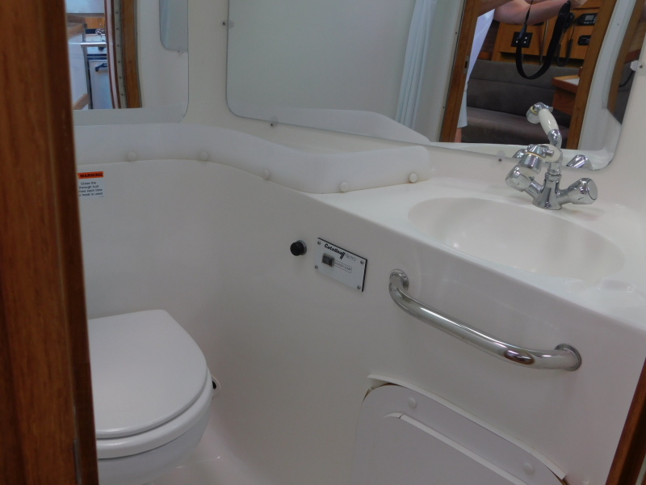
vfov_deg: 39.7
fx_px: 672
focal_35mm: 36
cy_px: 242
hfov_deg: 51.4
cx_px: 323
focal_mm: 6.3
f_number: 3.5
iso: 125
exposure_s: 1/40
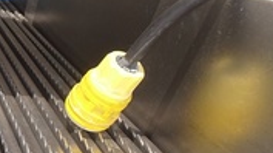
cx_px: -108
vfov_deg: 16.2
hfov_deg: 24.0
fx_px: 535
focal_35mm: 74
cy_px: 101
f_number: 3.5
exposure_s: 1/800
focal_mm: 4.1
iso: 80
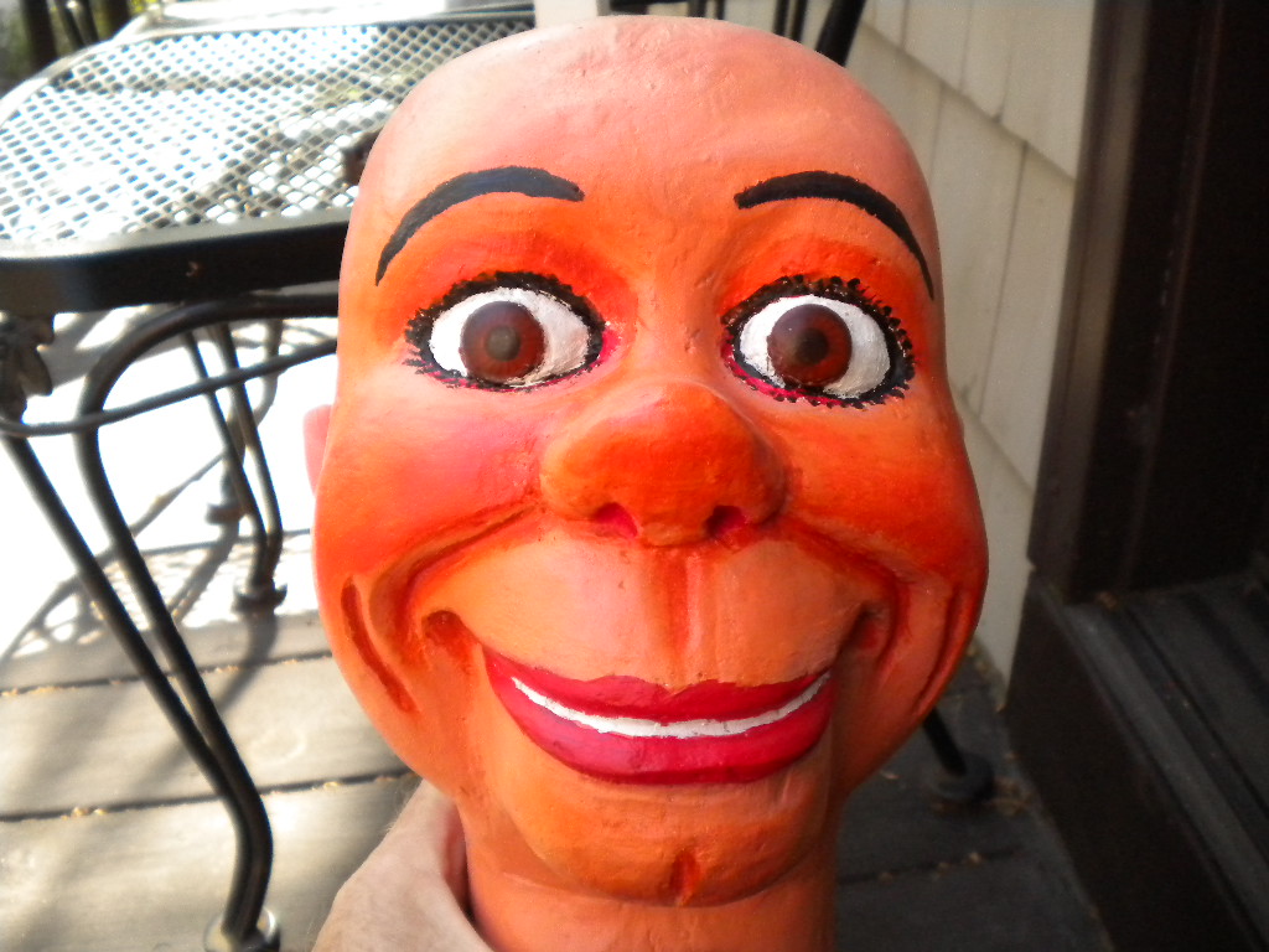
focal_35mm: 35
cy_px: 476
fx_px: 1283
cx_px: 634
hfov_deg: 52.6
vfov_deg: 40.7
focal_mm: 6.3
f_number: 3.1
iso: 400
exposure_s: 1/450
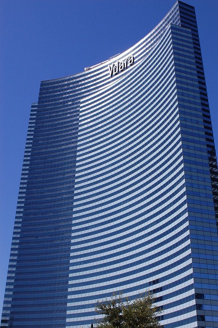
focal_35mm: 42
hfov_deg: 31.8
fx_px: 382
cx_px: 109
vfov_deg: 46.4
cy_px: 164
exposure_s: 1/400
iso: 200
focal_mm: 28
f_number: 10
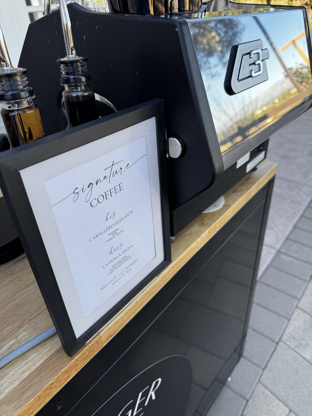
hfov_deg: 56.8
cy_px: 208
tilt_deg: -34.1
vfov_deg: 71.6
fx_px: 288
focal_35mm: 24
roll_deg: +3.7
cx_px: 156
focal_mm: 6.76
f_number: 1.78
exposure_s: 1/470
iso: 80
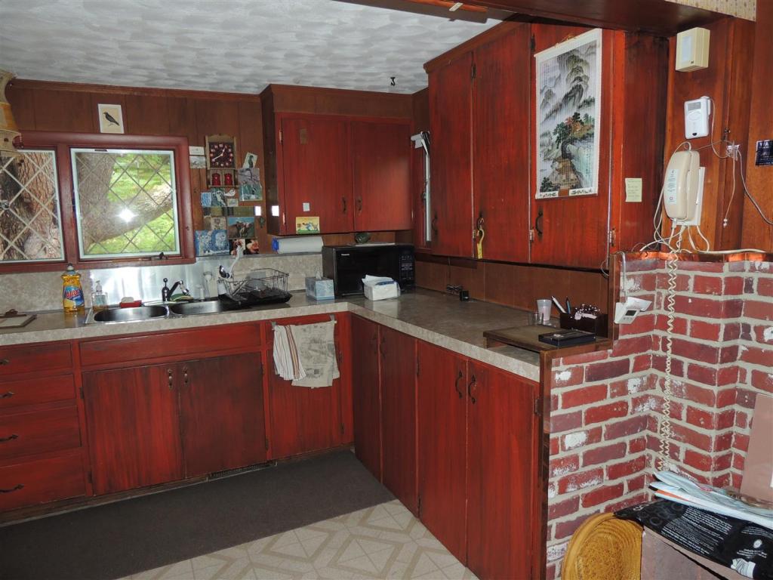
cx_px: 386
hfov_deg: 71.6
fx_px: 536
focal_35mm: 24
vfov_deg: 56.8
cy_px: 290
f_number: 3
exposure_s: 1/30
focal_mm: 4.3
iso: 200
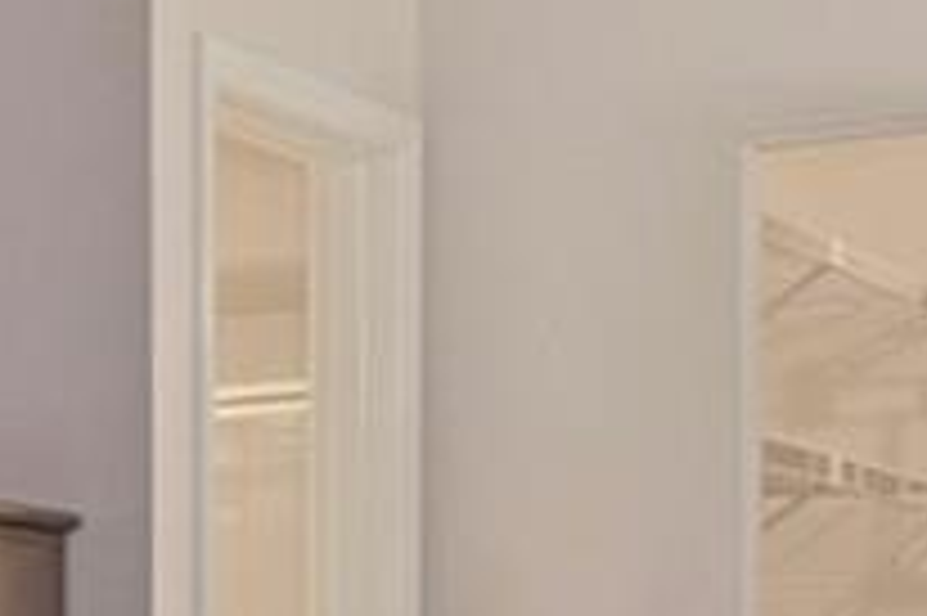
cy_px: 1097
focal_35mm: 140
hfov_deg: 11.7
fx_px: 3602
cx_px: -1377
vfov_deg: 9.3
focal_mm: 12
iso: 640
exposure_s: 1/2
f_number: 8
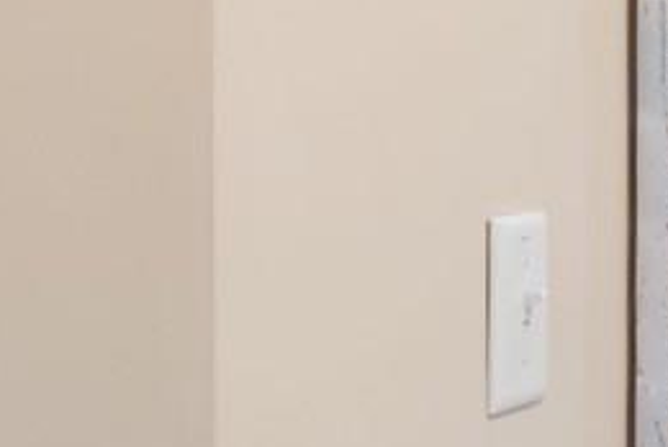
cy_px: -45
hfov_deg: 11.9
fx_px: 2192
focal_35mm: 118
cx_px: 1837
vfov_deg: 11.5
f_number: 9
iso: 500
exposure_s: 1/8
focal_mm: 10
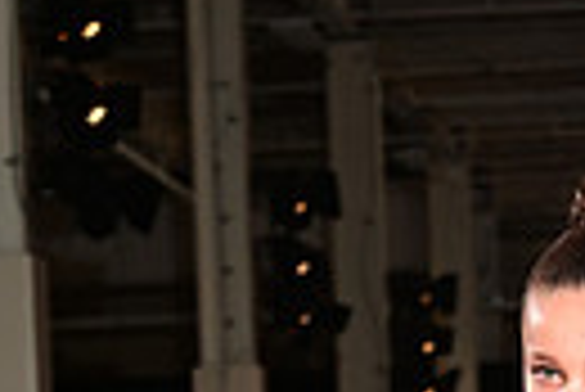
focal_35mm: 312
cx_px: 562
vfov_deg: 4.2
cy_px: 1244
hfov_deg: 6.6
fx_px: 5076
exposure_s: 1/125
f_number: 6.3
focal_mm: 70
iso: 1000
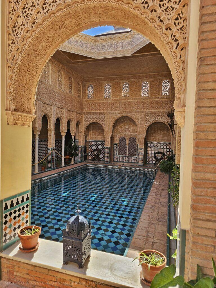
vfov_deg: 73.9
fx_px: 191
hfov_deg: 58.9
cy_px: 144
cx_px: 108
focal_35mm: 23
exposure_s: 1/180
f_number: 1.7
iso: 12
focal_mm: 6.3
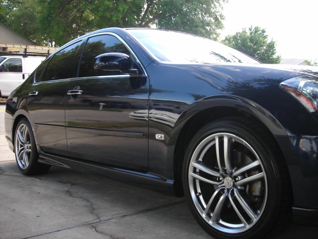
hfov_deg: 49.0
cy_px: 120
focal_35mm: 38
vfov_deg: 37.7
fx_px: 349
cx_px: 159
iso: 50
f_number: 3.2
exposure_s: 1/75
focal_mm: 6.3
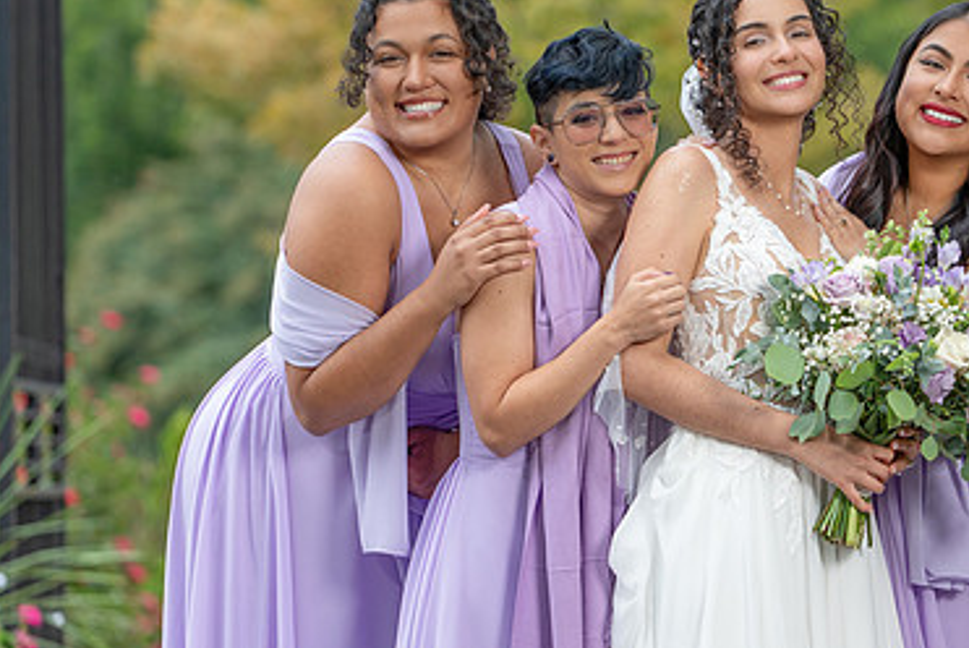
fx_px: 6544
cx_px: 747
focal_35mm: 243
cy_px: 231
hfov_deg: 8.5
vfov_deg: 5.7
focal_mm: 155.6
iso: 250
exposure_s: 1/200
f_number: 4
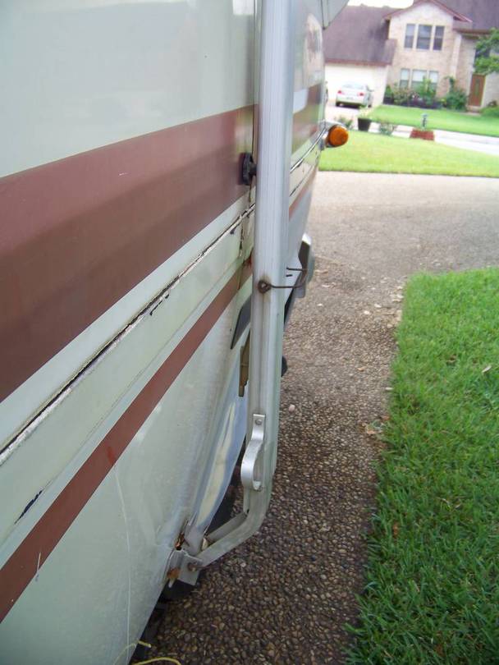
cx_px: 250
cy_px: 332
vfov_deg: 51.3
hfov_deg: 39.7
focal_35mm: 36
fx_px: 692
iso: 64
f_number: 2.8
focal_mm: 5.85
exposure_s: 1/160
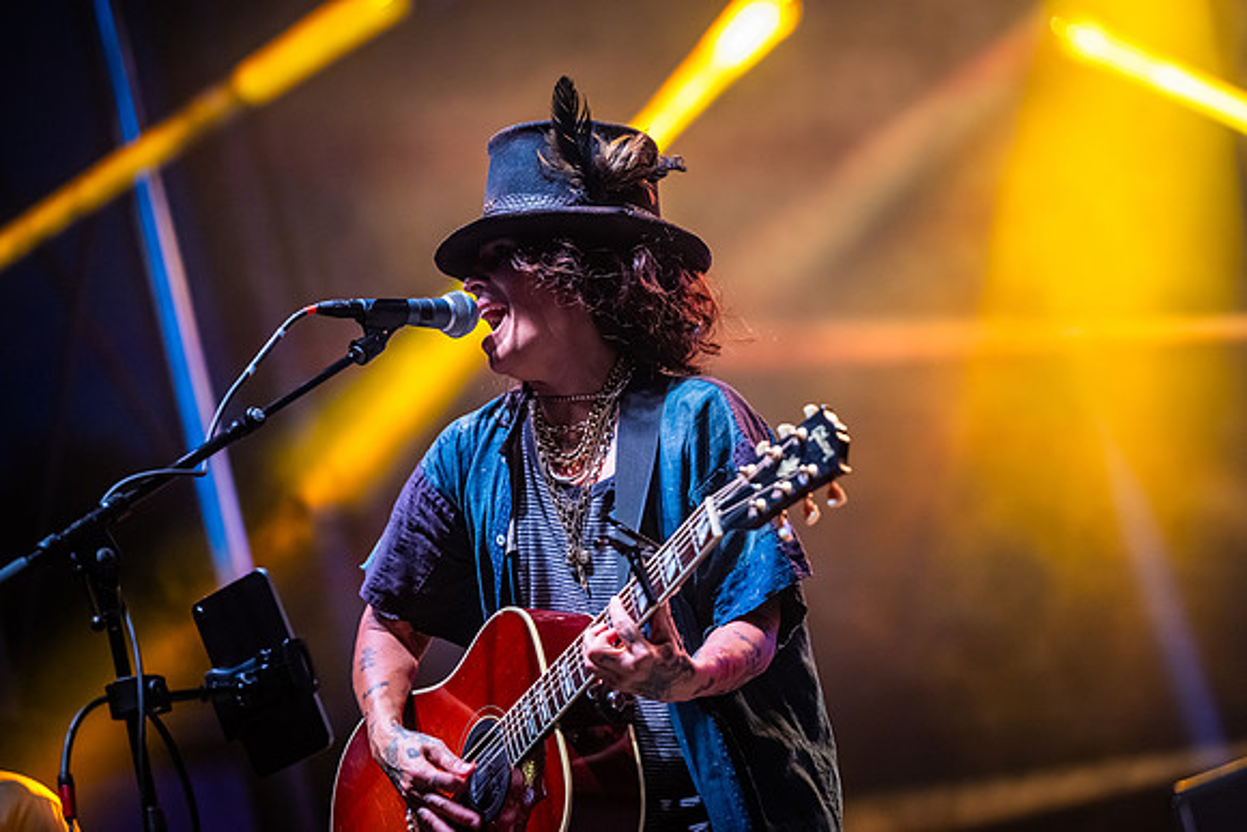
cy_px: 416
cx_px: 624
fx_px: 4331
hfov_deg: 16.4
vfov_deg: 11.0
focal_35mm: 125
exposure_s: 1/500
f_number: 2.8
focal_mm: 125
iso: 2000
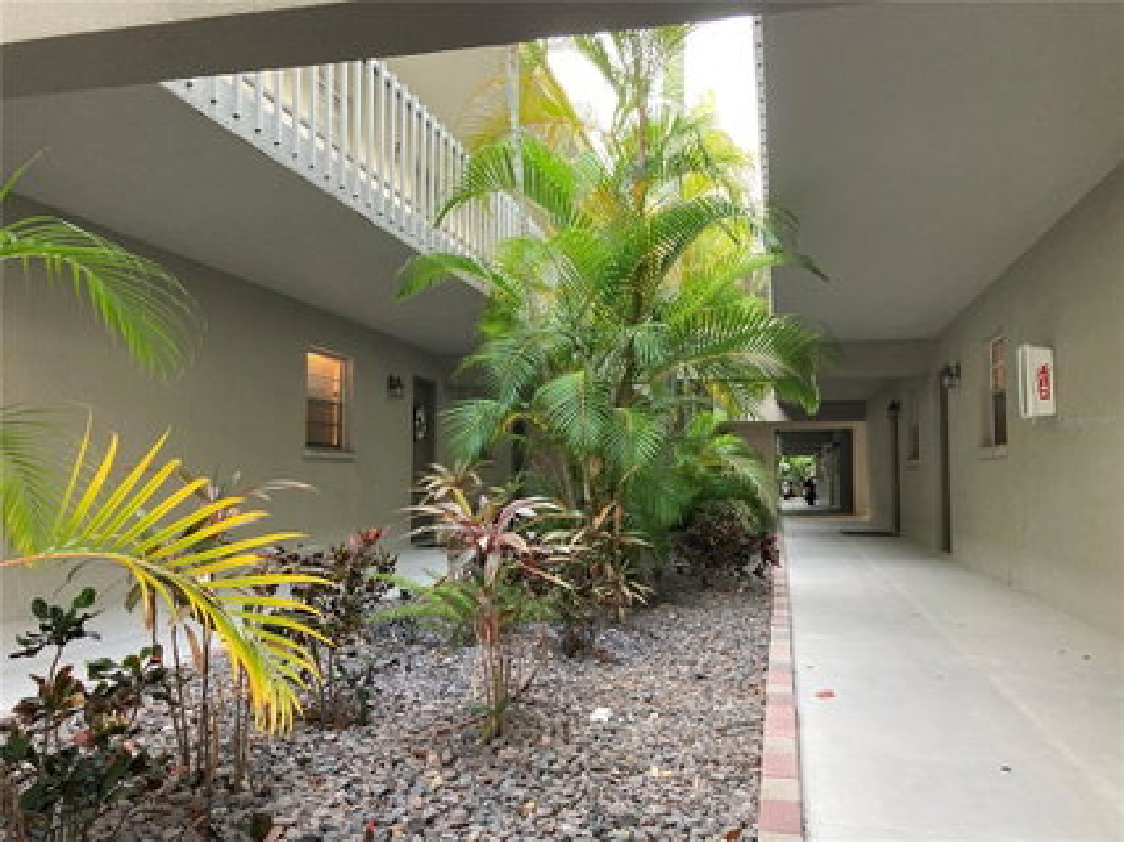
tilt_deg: +3.1
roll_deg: +0.2
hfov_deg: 63.5
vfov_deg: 49.7
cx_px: 562
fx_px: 909
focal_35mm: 28
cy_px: 421
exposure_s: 1/60
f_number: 1.8
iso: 200
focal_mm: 3.99
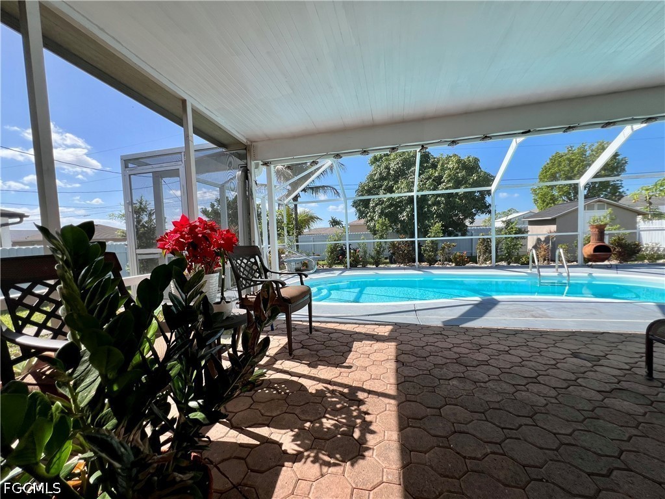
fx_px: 250
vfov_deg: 89.9
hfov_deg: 106.2
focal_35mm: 13
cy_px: 250
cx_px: 332
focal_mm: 1.57
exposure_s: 1/803
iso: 32
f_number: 1.8
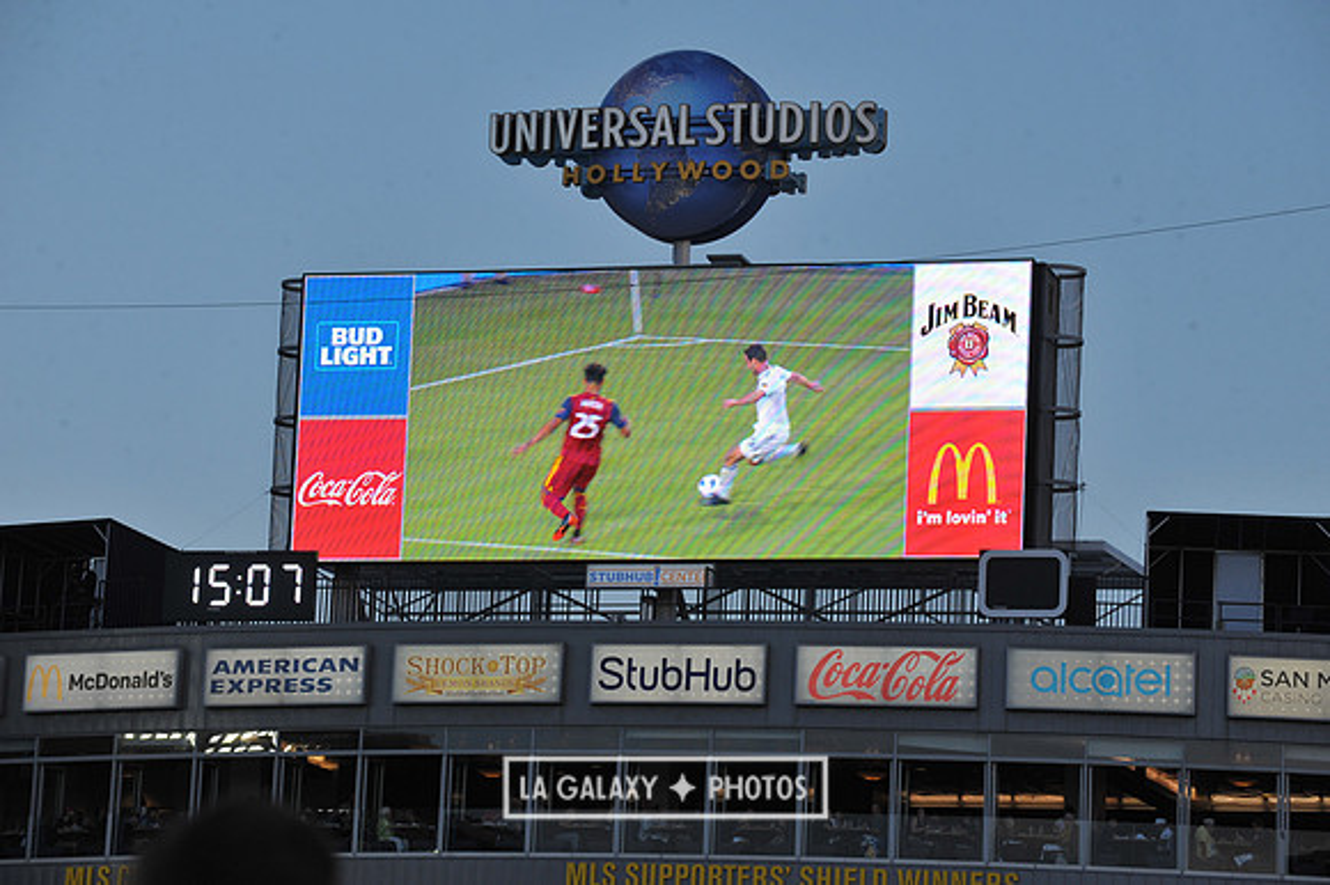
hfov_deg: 12.8
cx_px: 665
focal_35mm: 160
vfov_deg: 8.6
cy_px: 442
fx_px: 5908
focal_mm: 160
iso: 800
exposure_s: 1/320
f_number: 9
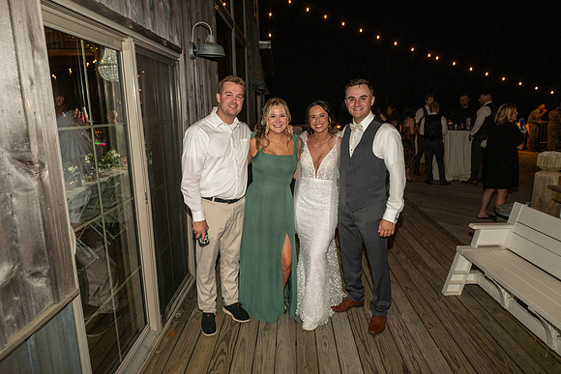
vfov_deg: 53.2
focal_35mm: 24
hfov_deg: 73.7
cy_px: 187
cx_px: 280
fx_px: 374
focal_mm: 24
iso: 500
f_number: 4.5
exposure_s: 1/60
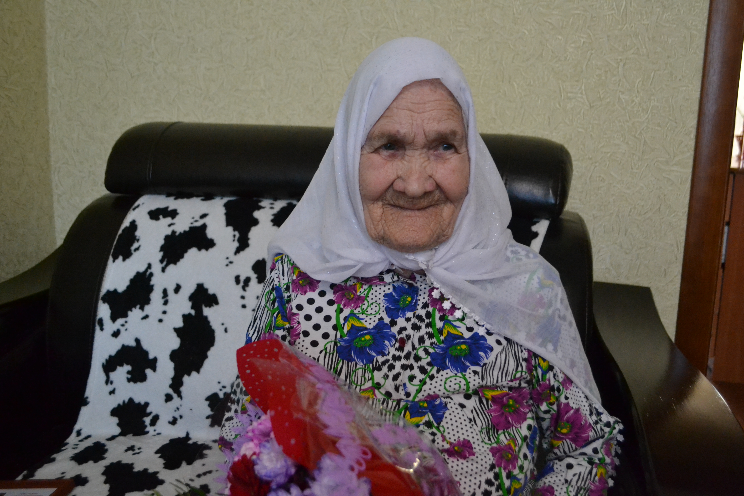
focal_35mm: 33
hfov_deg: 57.2
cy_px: 248
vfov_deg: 40.0
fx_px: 682
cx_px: 372
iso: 3200
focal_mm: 22
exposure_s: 1/60
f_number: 4
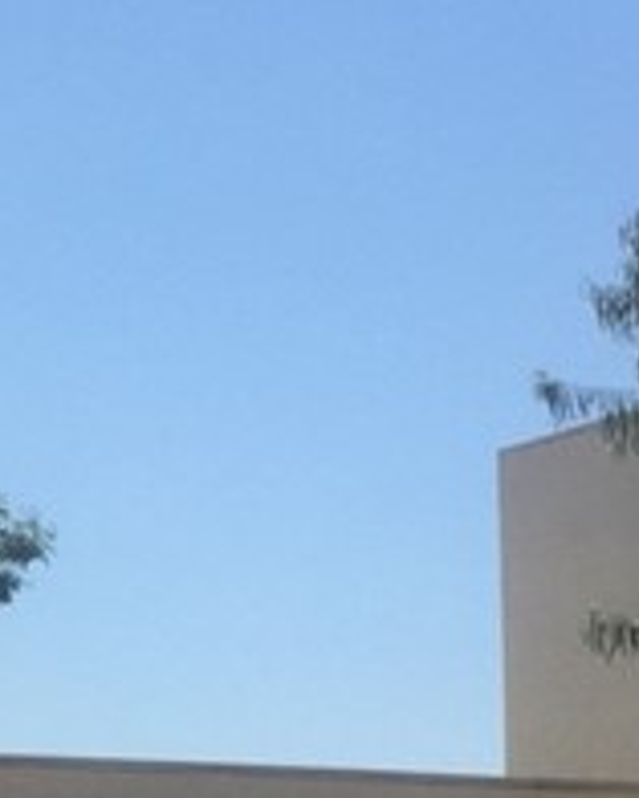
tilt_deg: +2.9
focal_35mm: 148
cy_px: 912
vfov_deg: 12.7
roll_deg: +0.2
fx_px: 3496
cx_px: -138
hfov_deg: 10.3
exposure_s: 1/1980
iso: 32
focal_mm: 4.15
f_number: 2.2
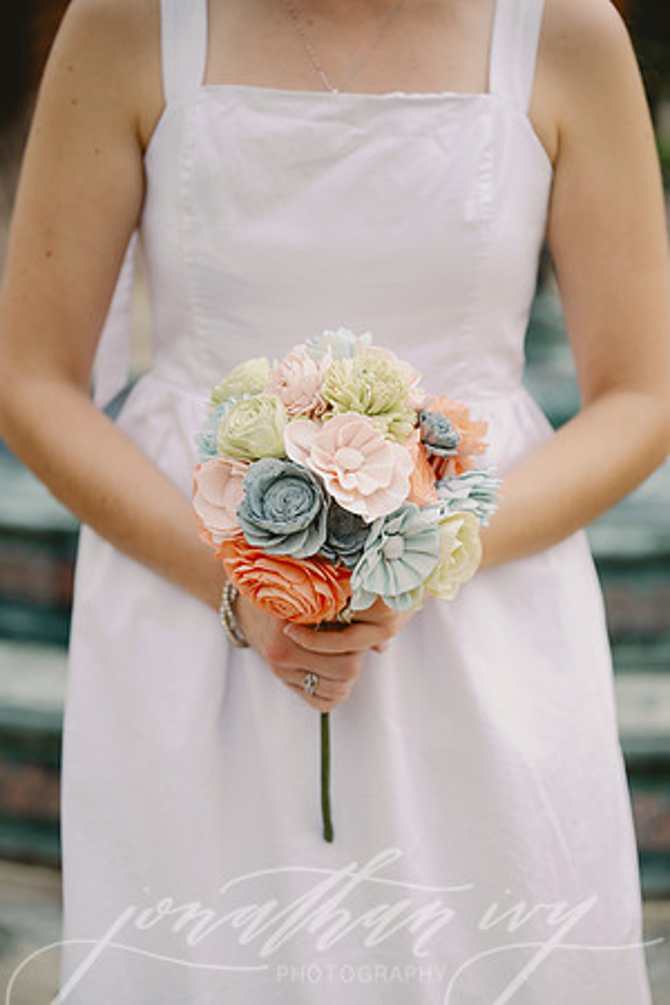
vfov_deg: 28.8
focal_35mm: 70
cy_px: 502
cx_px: 335
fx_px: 1954
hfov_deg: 19.5
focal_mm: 70
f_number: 2.8
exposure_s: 1/2000
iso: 400
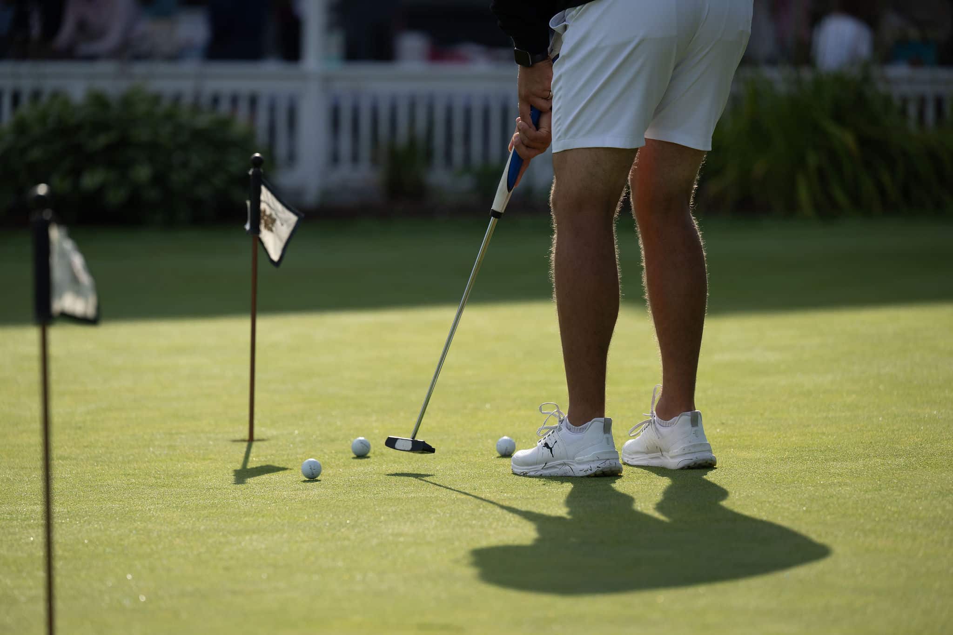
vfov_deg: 7.2
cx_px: 476
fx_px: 5029
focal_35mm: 190
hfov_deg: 10.8
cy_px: 318
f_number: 3.5
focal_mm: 190
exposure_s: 1/800
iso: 72
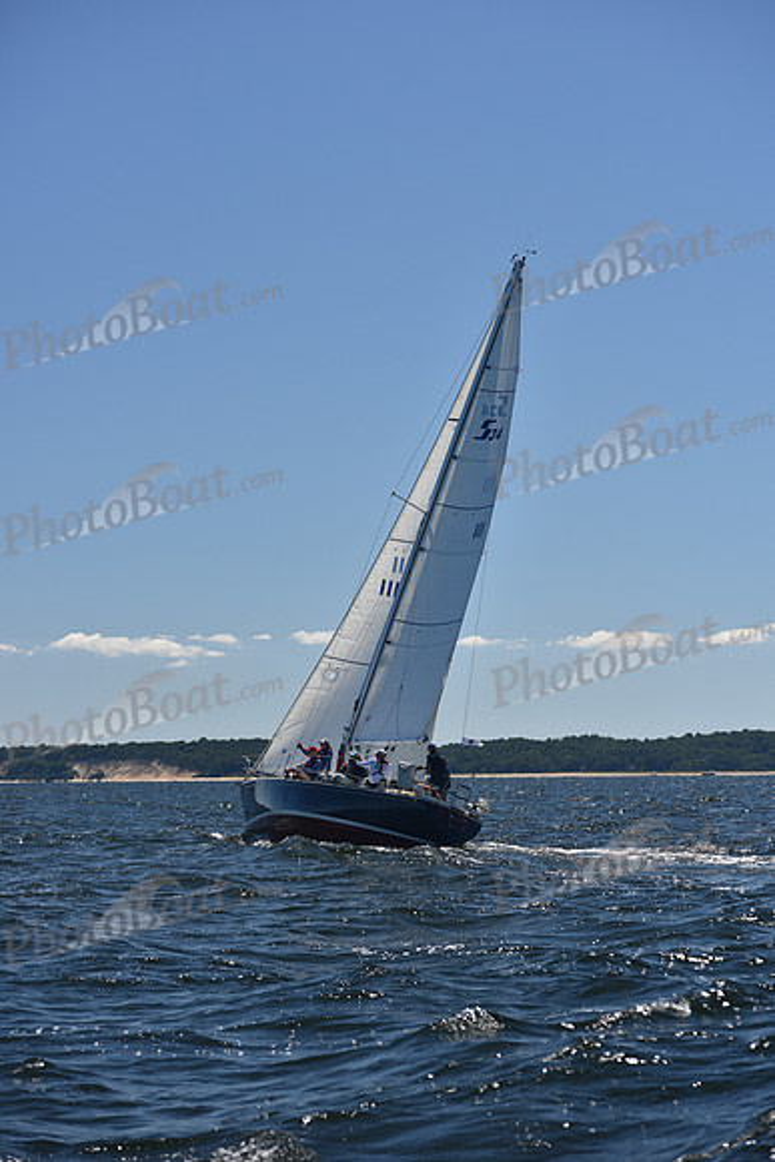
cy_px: 581
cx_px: 388
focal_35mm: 90
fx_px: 2904
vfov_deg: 22.6
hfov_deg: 15.2
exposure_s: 1/1000
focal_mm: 90
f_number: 5
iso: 200
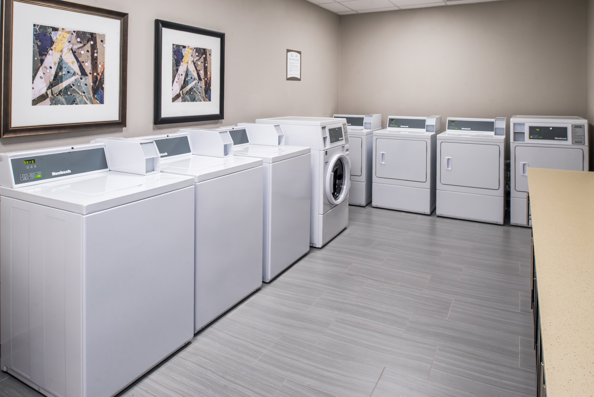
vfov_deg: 53.2
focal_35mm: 24
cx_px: 297
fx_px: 396
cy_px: 198
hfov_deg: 73.7
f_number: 11
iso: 640
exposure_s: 1/15
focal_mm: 24
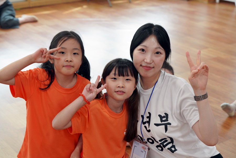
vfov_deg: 19.5
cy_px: 79
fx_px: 459
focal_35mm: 70
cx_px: 118
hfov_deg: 28.8
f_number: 5
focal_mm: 70
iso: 1600
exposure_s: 1/160
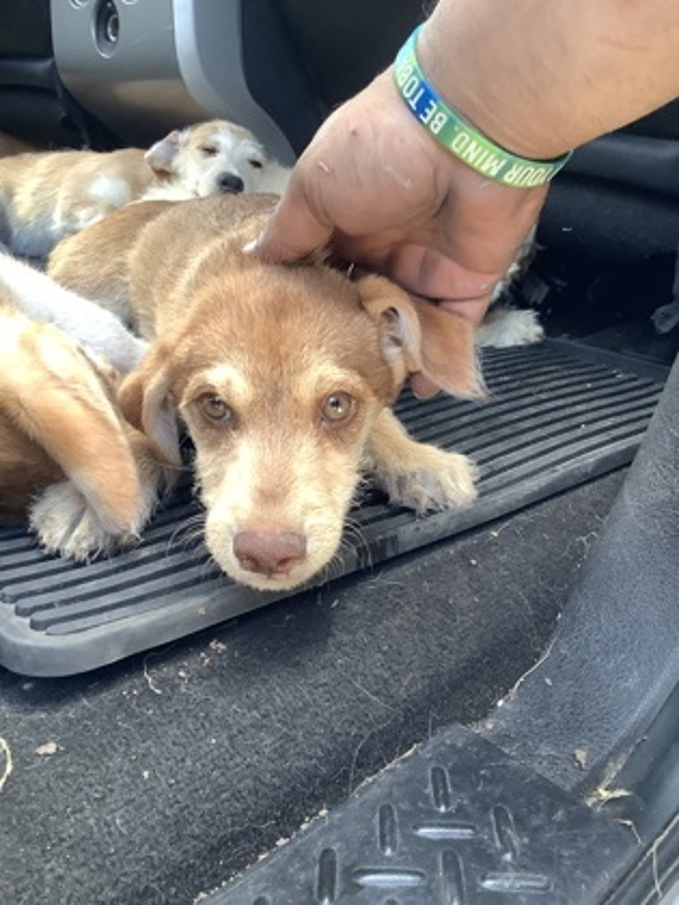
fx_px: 811
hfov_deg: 45.4
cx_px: 340
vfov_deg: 58.4
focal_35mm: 31
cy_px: 452
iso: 125
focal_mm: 3.3
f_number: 2.4
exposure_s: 1/60
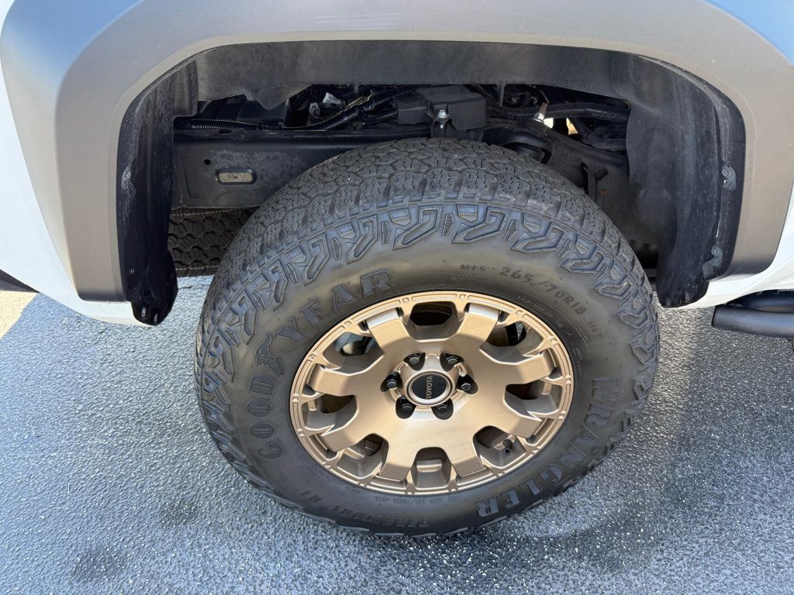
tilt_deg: -34.0
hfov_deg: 71.6
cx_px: 397
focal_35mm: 24
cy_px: 298
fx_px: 550
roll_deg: -0.2
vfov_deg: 56.8
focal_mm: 6.76
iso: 160
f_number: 1.78
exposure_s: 1/243
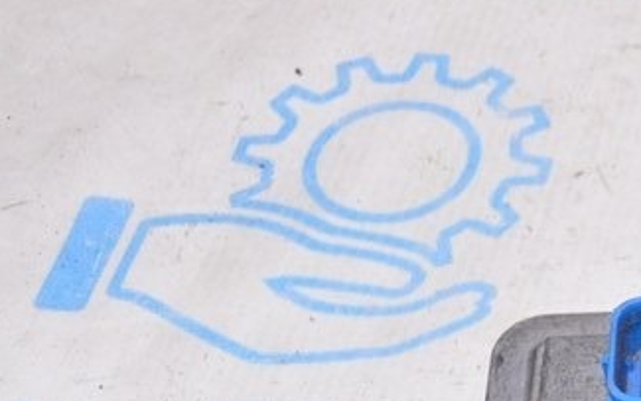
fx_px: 1851
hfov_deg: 17.4
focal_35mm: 106
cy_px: 596
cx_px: 1004
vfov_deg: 11.8
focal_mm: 22
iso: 1600
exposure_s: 1/160
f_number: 8
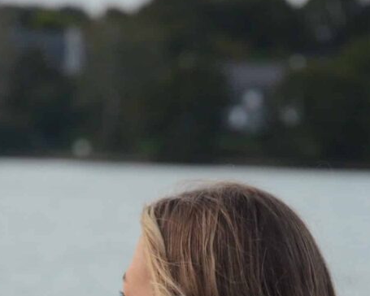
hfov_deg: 4.7
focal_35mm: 413
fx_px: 4526
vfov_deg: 3.7
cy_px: 417
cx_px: 138
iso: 1600
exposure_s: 1/1000
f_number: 5.6
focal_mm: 105
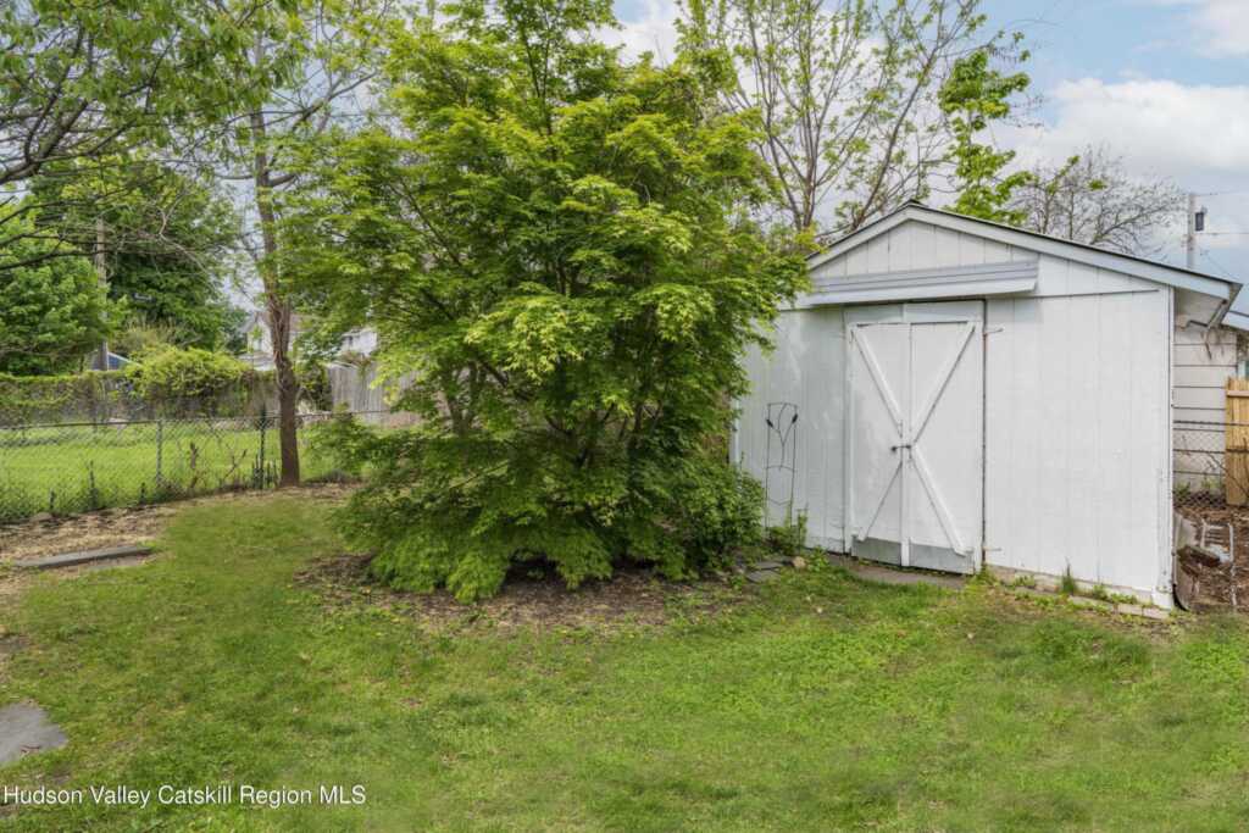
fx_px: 694
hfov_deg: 84.0
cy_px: 416
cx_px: 624
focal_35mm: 20
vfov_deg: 61.9
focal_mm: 20
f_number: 9
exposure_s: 1/400
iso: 400
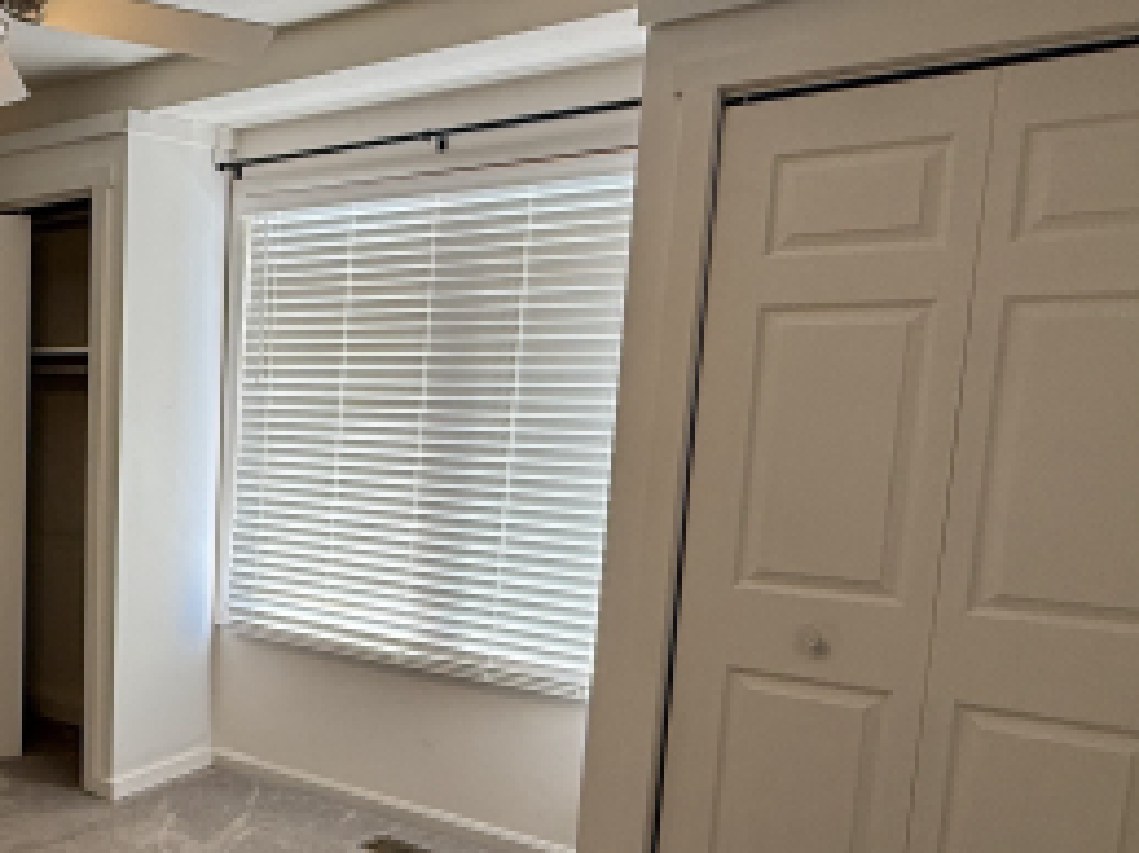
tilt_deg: -7.5
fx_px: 1184
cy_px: 536
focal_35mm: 36
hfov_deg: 43.2
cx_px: -29
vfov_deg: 39.3
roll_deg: -0.3
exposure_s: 1/120
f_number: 2.2
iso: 160
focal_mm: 2.22
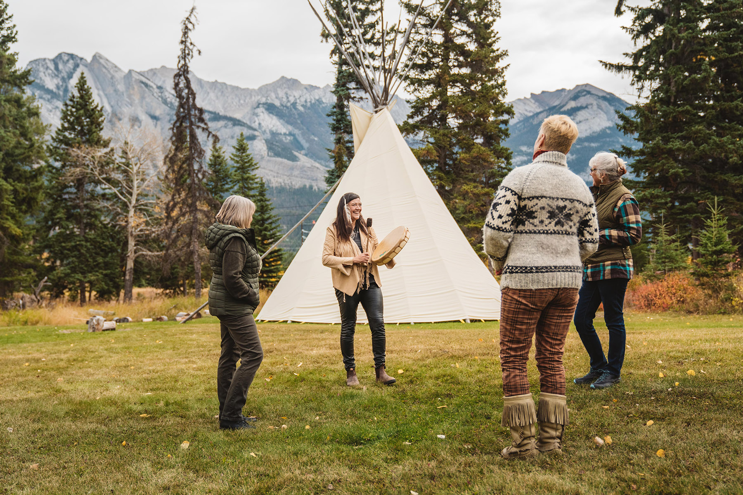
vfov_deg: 38.9
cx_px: 372
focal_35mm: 34
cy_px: 248
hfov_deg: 55.8
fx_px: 702
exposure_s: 1/1600
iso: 800
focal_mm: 34
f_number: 2.8
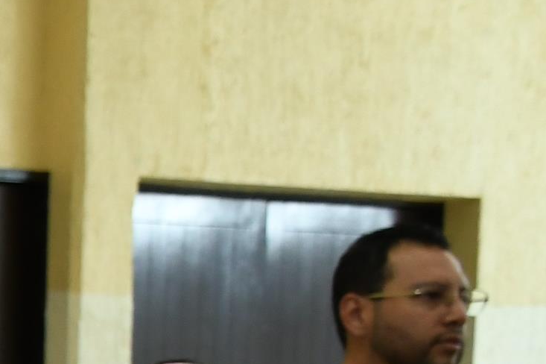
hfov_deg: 9.8
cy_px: 791
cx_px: -984
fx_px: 2592
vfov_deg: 7.6
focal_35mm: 171
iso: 800
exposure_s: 1/100
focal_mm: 20
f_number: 3.5
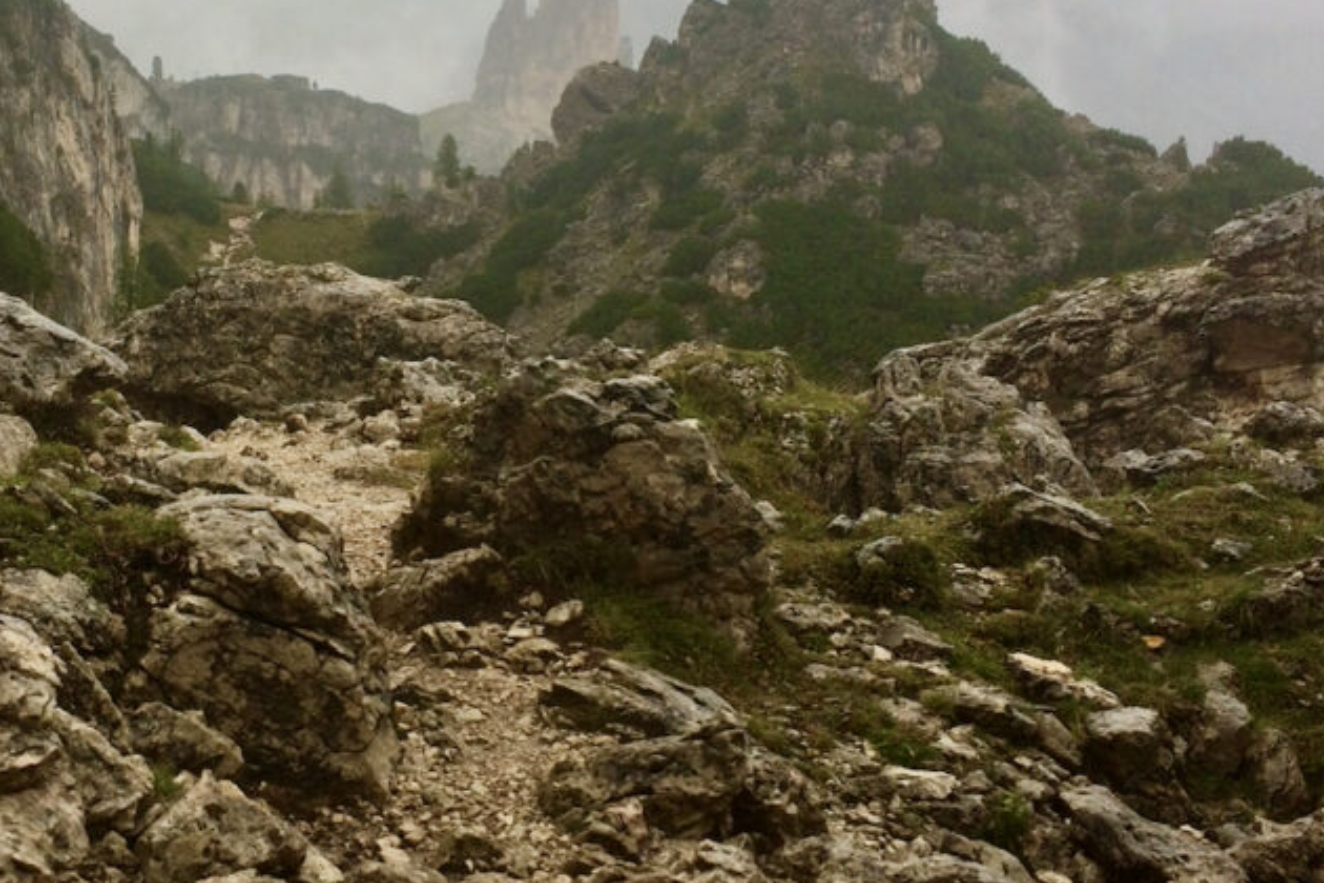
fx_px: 1802
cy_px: 343
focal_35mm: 49
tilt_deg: -5.4
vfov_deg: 27.4
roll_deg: +2.2
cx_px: 464
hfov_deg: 40.0
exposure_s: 1/295
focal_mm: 4.15
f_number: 2.2
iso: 32
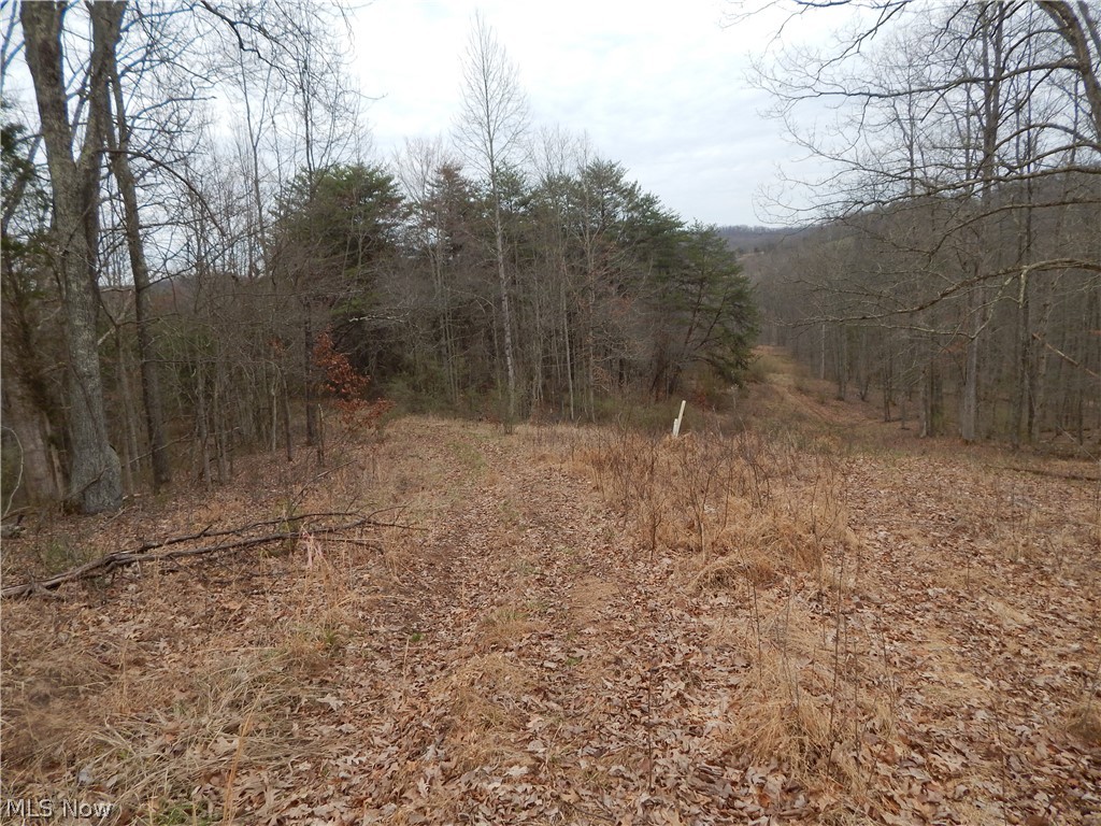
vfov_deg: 61.1
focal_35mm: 22
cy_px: 413
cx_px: 550
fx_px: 700
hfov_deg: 76.4
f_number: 3
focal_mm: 4
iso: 125
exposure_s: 1/800
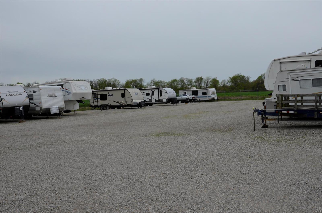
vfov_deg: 36.7
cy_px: 106
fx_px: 321
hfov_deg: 53.2
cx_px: 161
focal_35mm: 36
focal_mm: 24
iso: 400
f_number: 8
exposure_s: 1/250
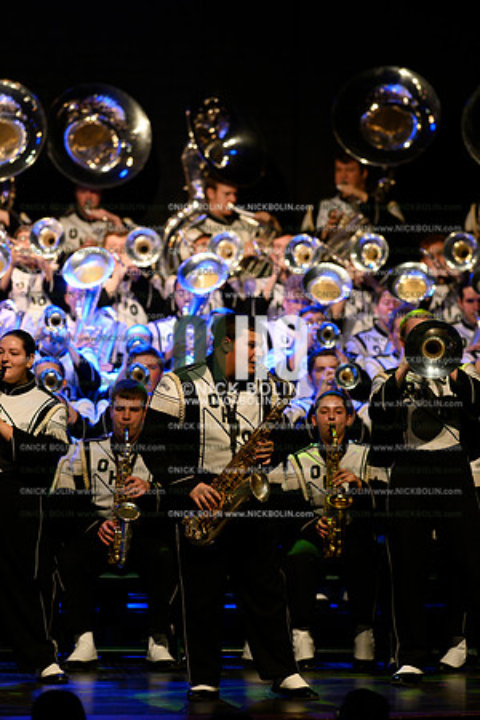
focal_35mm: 300
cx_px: 240
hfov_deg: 4.6
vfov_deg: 6.9
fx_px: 6000
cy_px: 360
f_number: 4
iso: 5000
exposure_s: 1/500
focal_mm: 300
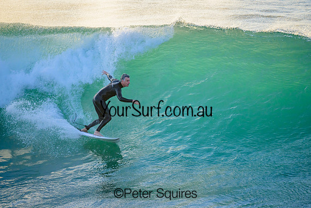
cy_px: 104
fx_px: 6912
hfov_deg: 2.6
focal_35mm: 800
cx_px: 156
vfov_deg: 1.7
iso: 1800
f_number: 6.3
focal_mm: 800
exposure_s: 1/2000
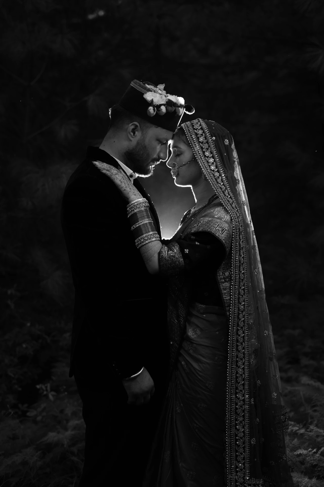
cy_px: 244
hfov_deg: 27.0
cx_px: 162
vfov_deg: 39.6
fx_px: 675
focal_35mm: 50
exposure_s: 1/100
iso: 160
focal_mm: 50
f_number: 2.8
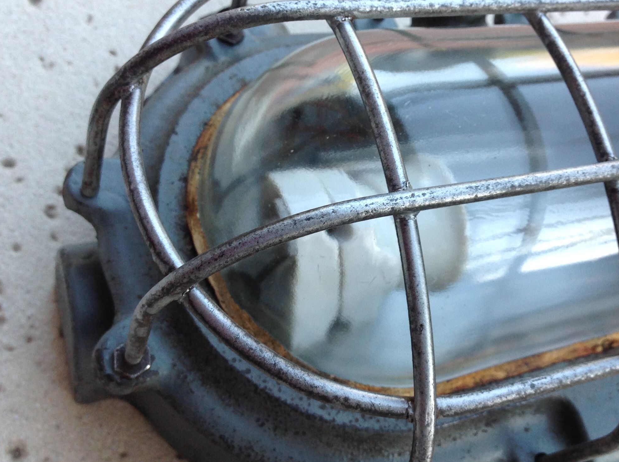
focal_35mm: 46
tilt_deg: -56.3
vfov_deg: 31.3
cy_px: 182
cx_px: 379
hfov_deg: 41.1
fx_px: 821
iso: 64
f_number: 2.4
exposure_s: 1/60
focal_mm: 4.28
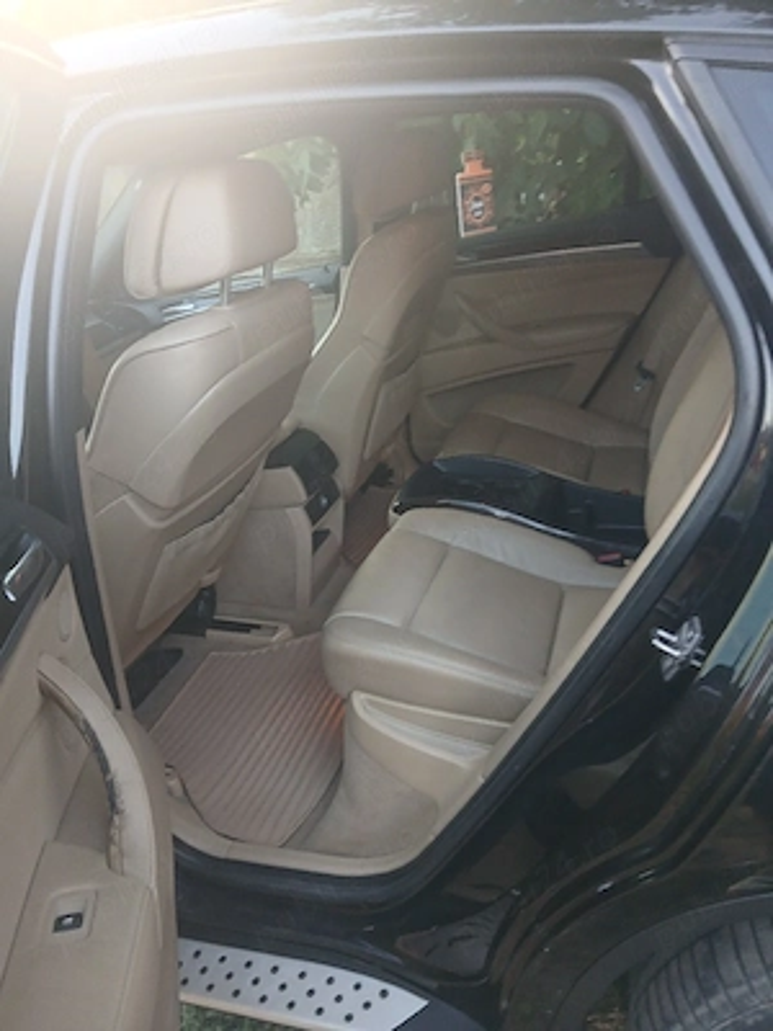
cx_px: 386
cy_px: 516
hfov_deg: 53.1
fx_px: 774
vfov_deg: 67.3
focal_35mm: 26
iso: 160
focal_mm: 3.98
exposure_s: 1/50.3
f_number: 1.8
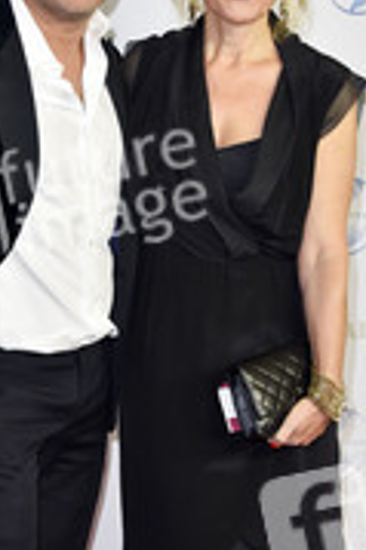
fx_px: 1711
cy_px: 356
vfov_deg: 18.2
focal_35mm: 112
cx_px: 138
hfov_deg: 12.2
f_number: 6.3
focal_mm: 50
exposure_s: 1/125
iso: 640
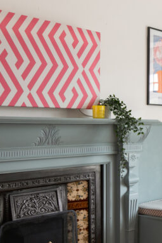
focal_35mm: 57
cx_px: 269
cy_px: 128
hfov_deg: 19.4
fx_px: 384
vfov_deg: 35.0
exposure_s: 1/3
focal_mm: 21
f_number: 8
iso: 100
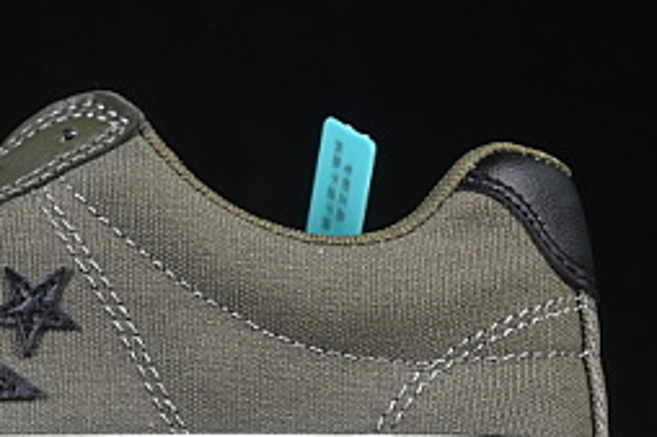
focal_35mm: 236
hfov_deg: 8.7
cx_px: -21
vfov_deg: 5.8
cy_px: 169
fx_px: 4304
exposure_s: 1/60
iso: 160
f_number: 7.1
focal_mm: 50
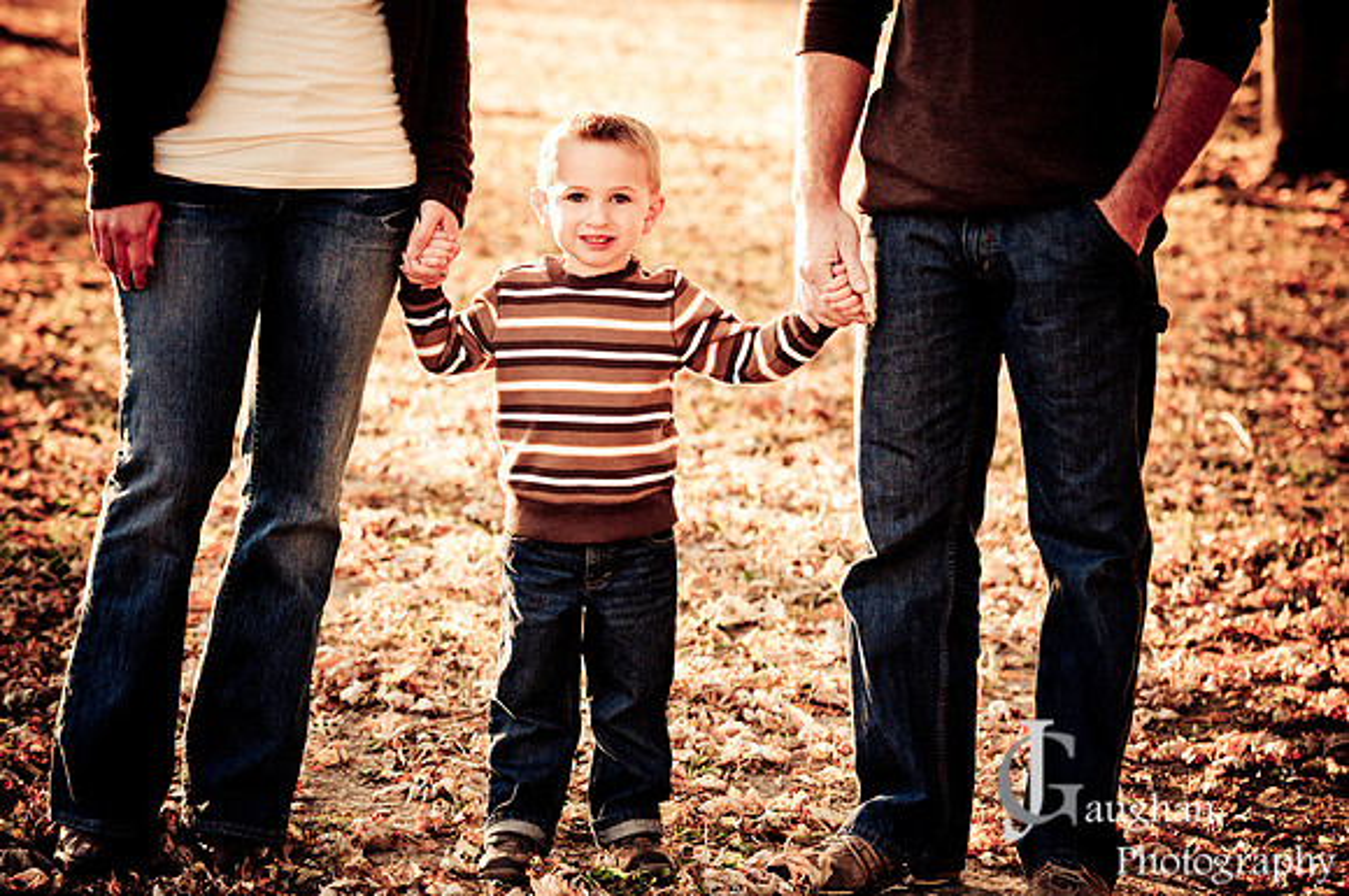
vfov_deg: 10.6
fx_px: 4827
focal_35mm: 129
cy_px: 448
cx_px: 674
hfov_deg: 15.9
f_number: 3.5
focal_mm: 86
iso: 500
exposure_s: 1/400
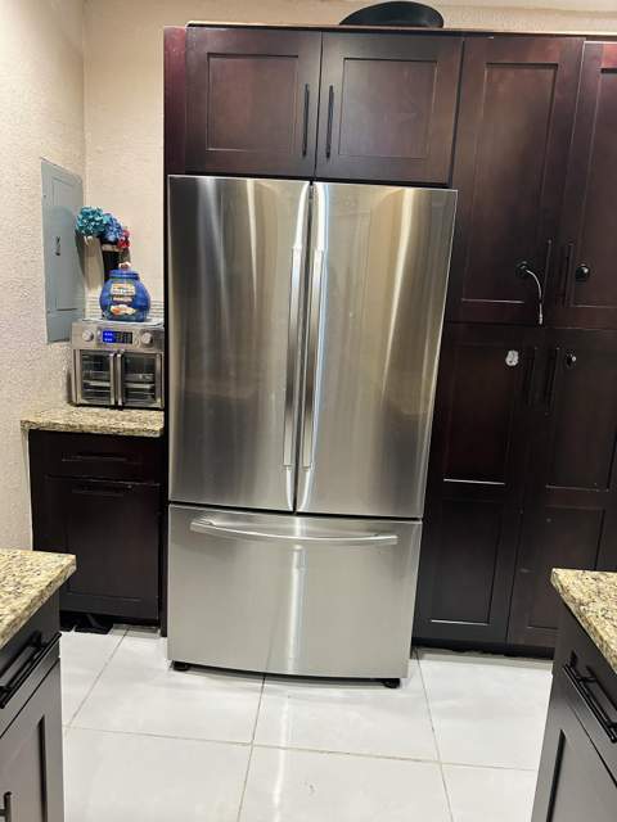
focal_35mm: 24
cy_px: 411
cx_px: 308
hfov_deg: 56.8
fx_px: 570
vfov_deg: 71.6
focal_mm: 6.86
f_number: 1.78
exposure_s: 1/60
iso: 500
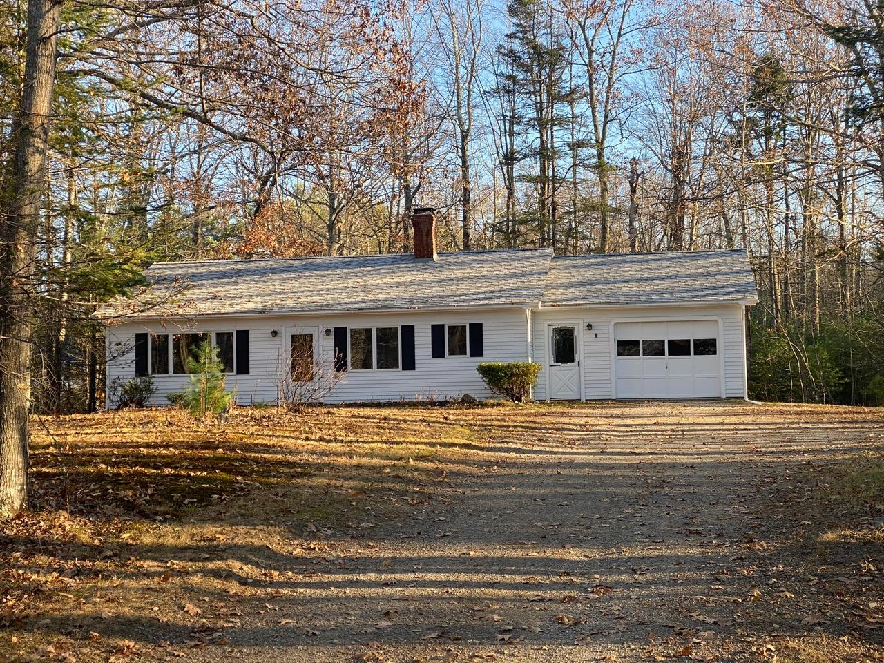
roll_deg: +0.7
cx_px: 442
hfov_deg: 36.8
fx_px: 1328
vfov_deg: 28.0
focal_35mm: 52
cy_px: 332
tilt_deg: +2.3
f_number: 2
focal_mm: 6
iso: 20
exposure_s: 1/215
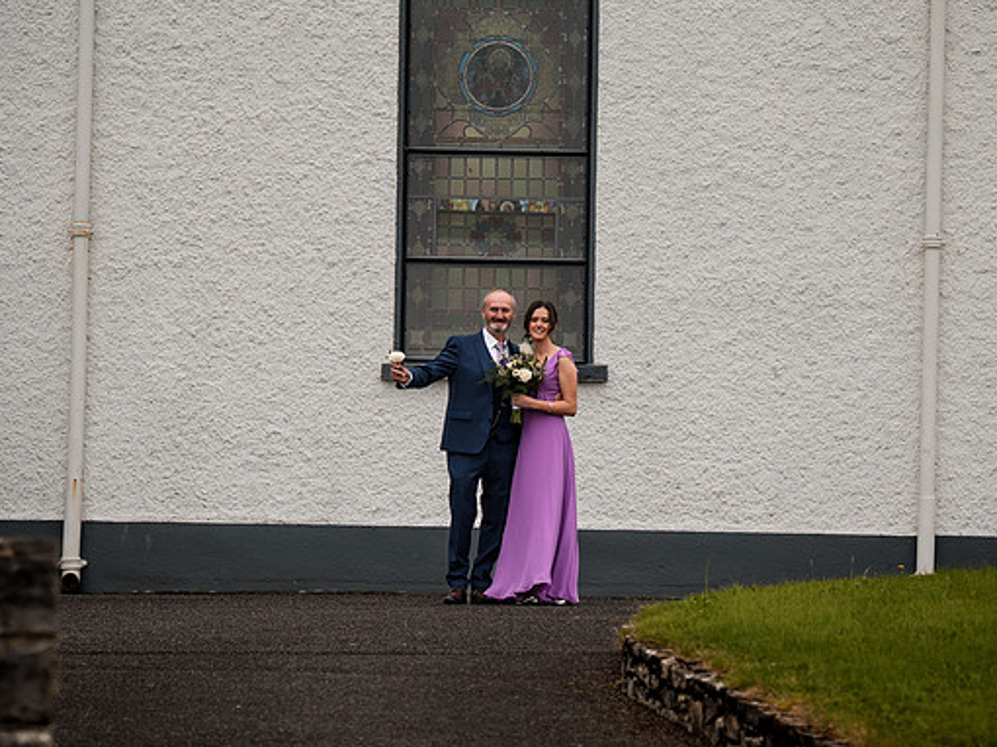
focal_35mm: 139
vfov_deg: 10.7
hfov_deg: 14.2
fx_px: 4002
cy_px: 376
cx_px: 524
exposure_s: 1/5000
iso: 100
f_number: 1.8
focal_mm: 85
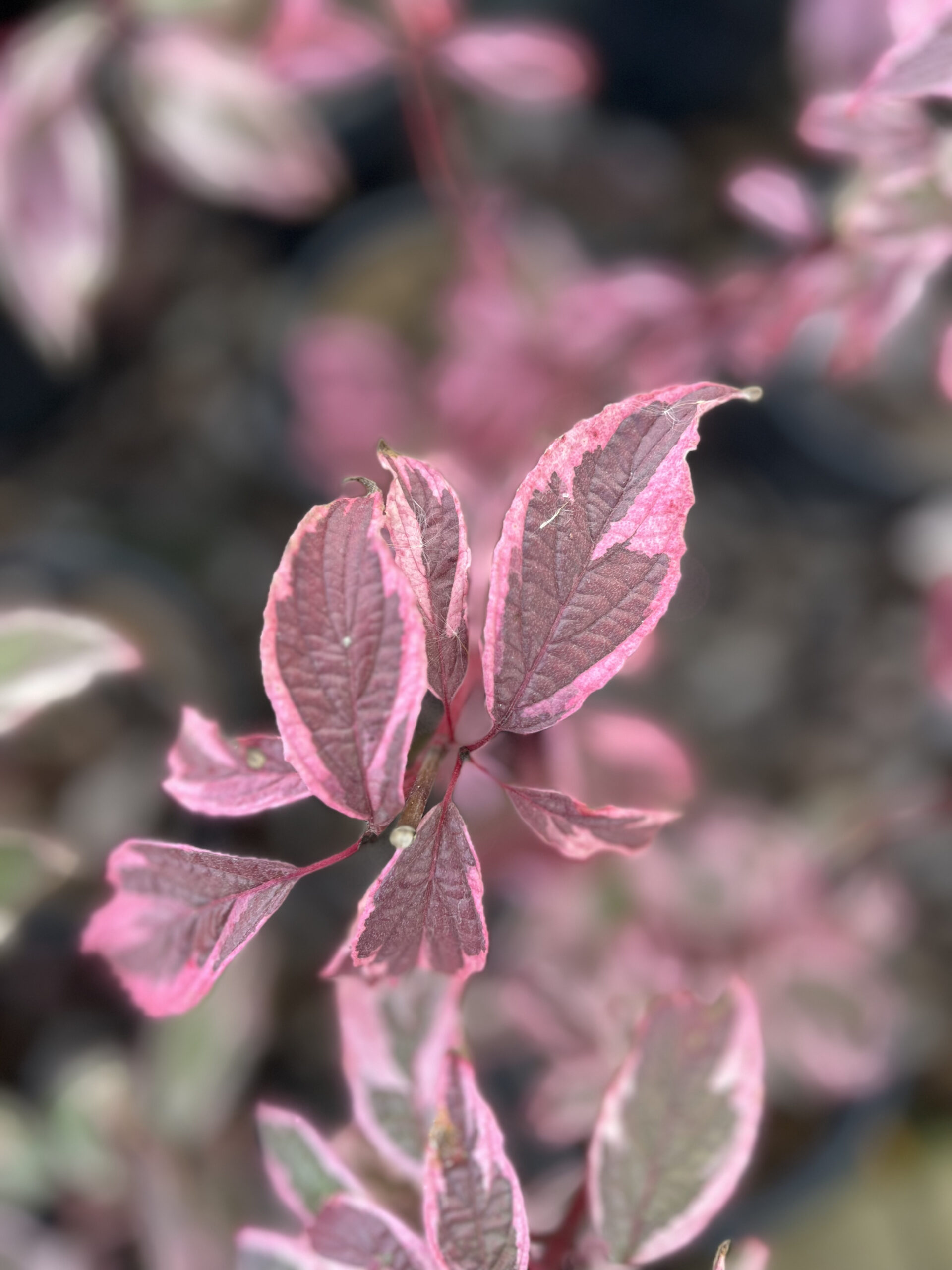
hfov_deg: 53.1
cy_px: 635
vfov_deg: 67.3
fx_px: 953
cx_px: 476
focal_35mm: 26
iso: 40
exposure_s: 1/122
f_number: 1.6
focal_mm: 5.1
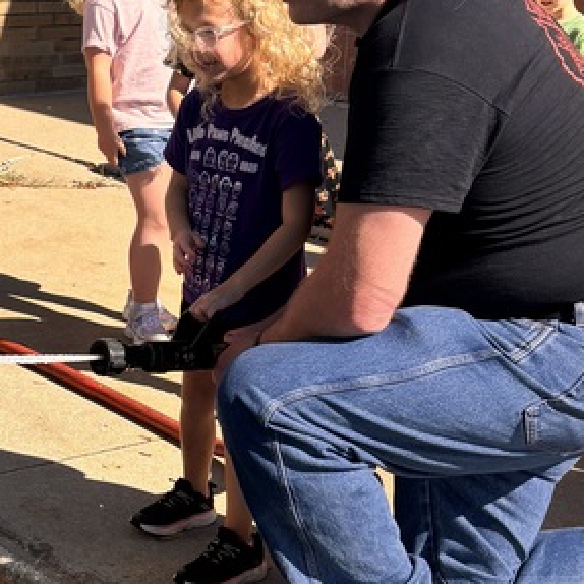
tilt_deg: -15.3
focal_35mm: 82
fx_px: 1565
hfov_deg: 20.8
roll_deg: -1.5
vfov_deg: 21.1
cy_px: 368
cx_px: 83
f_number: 1.6
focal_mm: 5.96
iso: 50
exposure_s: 1/2513
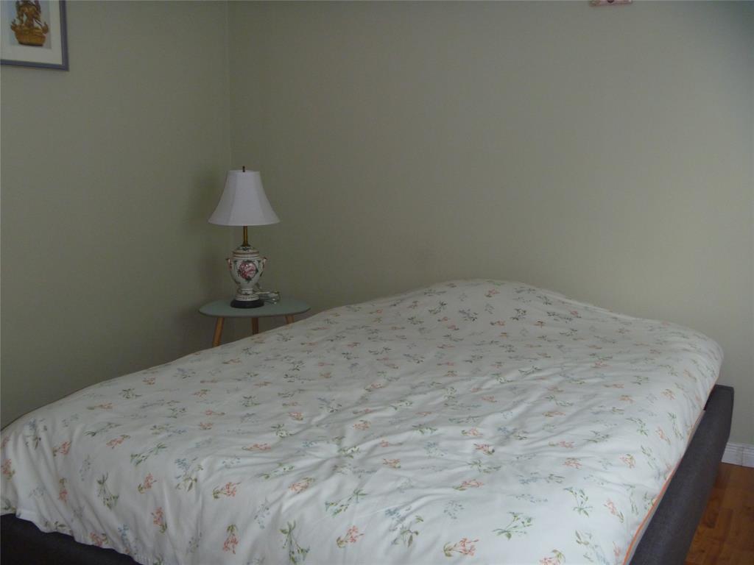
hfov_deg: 52.6
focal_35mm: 35
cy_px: 282
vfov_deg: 40.7
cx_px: 377
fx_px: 762
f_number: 3.5
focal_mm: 6.3
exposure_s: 1/30
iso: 200
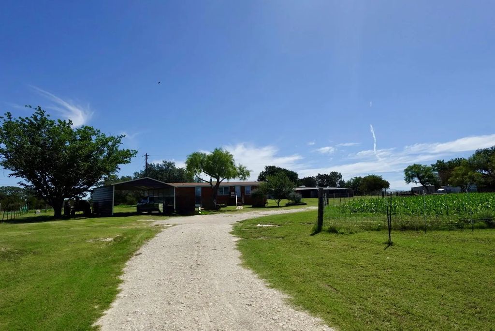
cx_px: 248
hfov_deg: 83.9
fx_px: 275
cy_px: 166
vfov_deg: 62.0
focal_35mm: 20
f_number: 2
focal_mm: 7.6
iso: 125
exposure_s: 1/8000
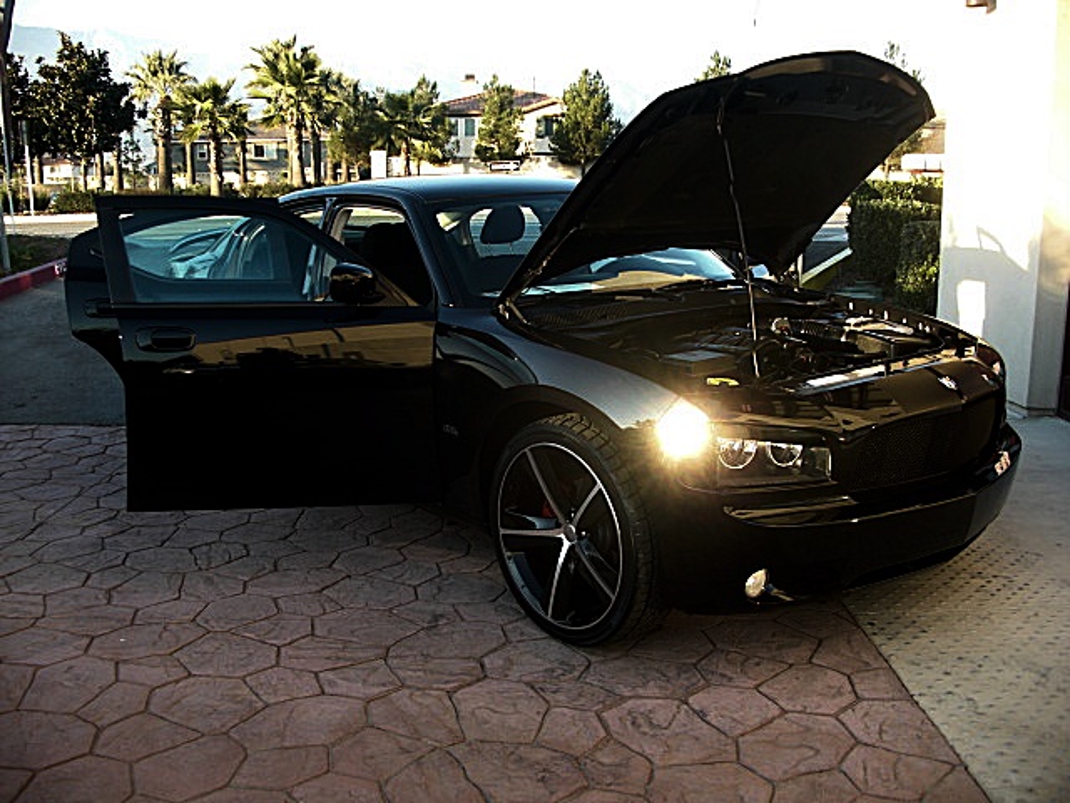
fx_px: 1113
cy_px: 402
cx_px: 535
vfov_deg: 39.7
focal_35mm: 36
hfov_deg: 51.4
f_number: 2.8
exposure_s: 1/80
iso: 50
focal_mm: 6.3
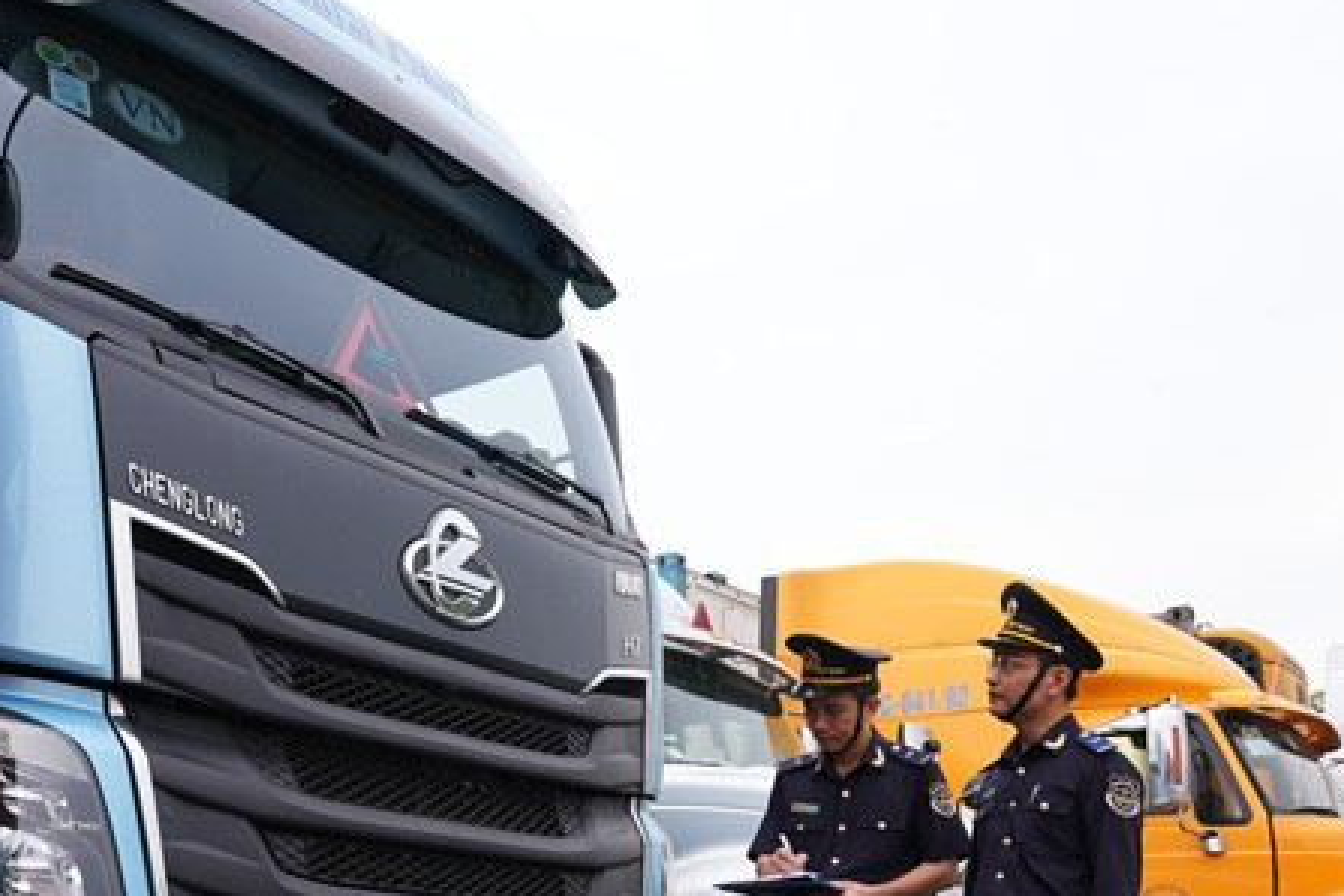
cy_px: 743
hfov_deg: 45.3
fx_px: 1605
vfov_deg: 30.3
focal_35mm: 43
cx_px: 568
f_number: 5.6
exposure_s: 1/250
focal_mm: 24
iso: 160
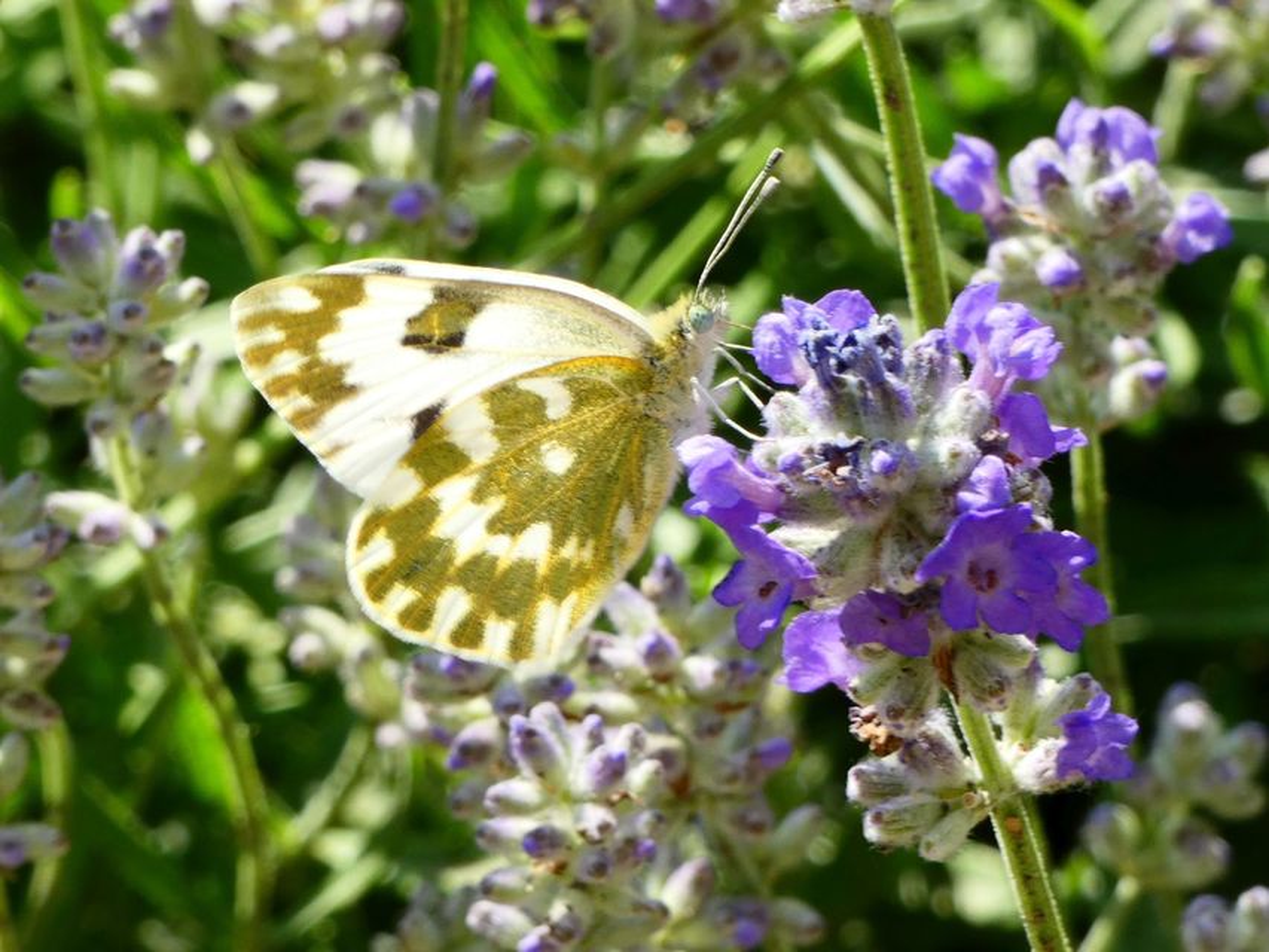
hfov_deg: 5.8
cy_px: 476
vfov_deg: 4.4
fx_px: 12429
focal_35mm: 339
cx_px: 634
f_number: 5.6
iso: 80
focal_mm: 60.8
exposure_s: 1/80
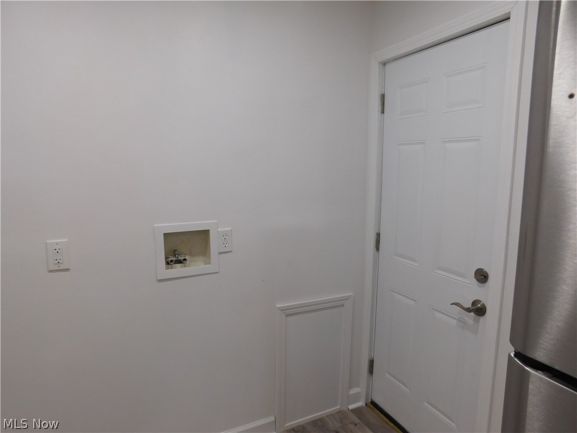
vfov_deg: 58.9
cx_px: 288
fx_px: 383
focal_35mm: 23
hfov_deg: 73.9
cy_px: 216
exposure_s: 1/50
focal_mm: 4
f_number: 3
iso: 125
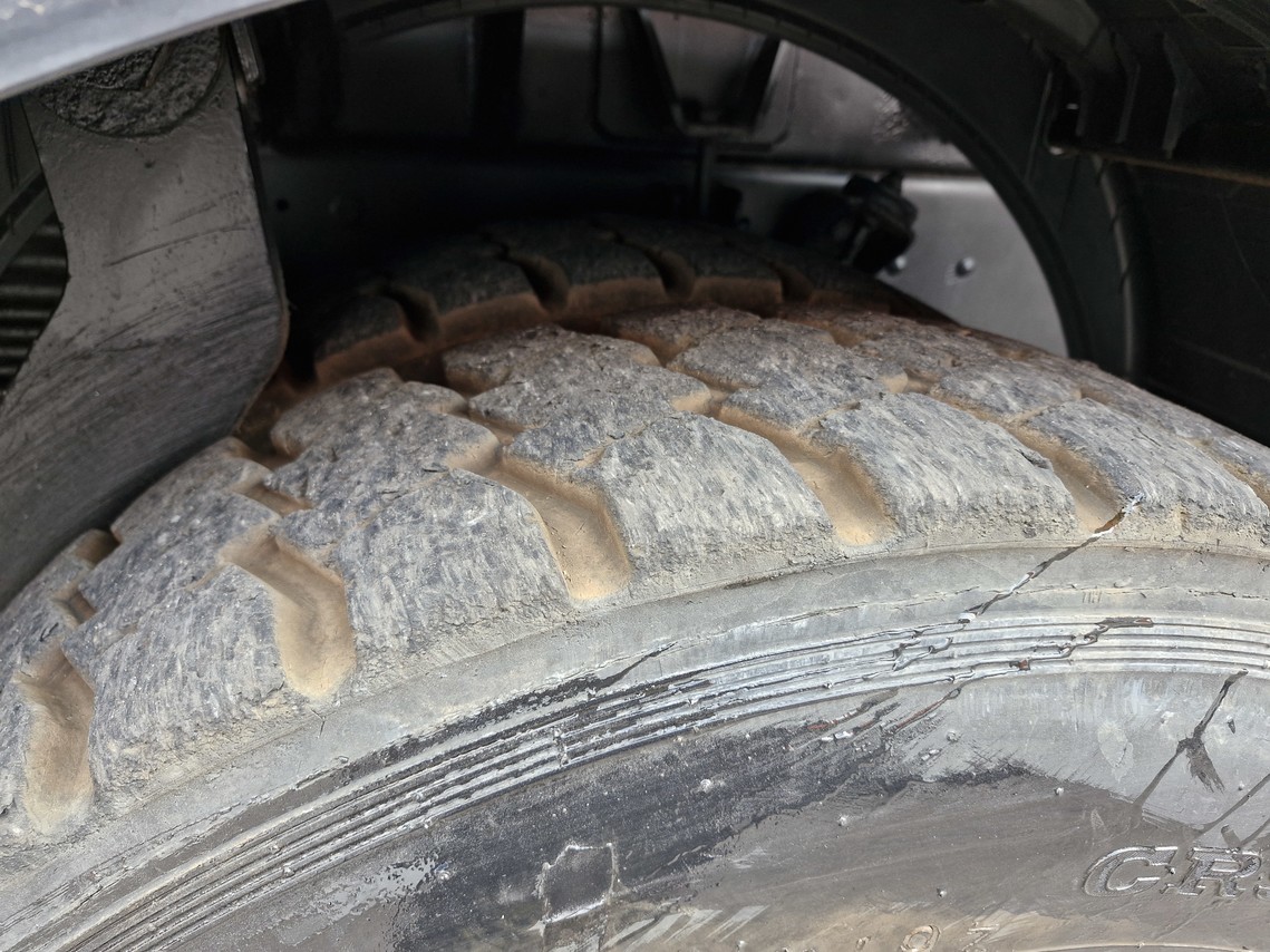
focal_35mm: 23
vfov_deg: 58.9
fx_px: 844
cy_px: 476
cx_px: 635
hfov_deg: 73.9
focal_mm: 5.54
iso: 125
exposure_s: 1/180
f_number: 1.8
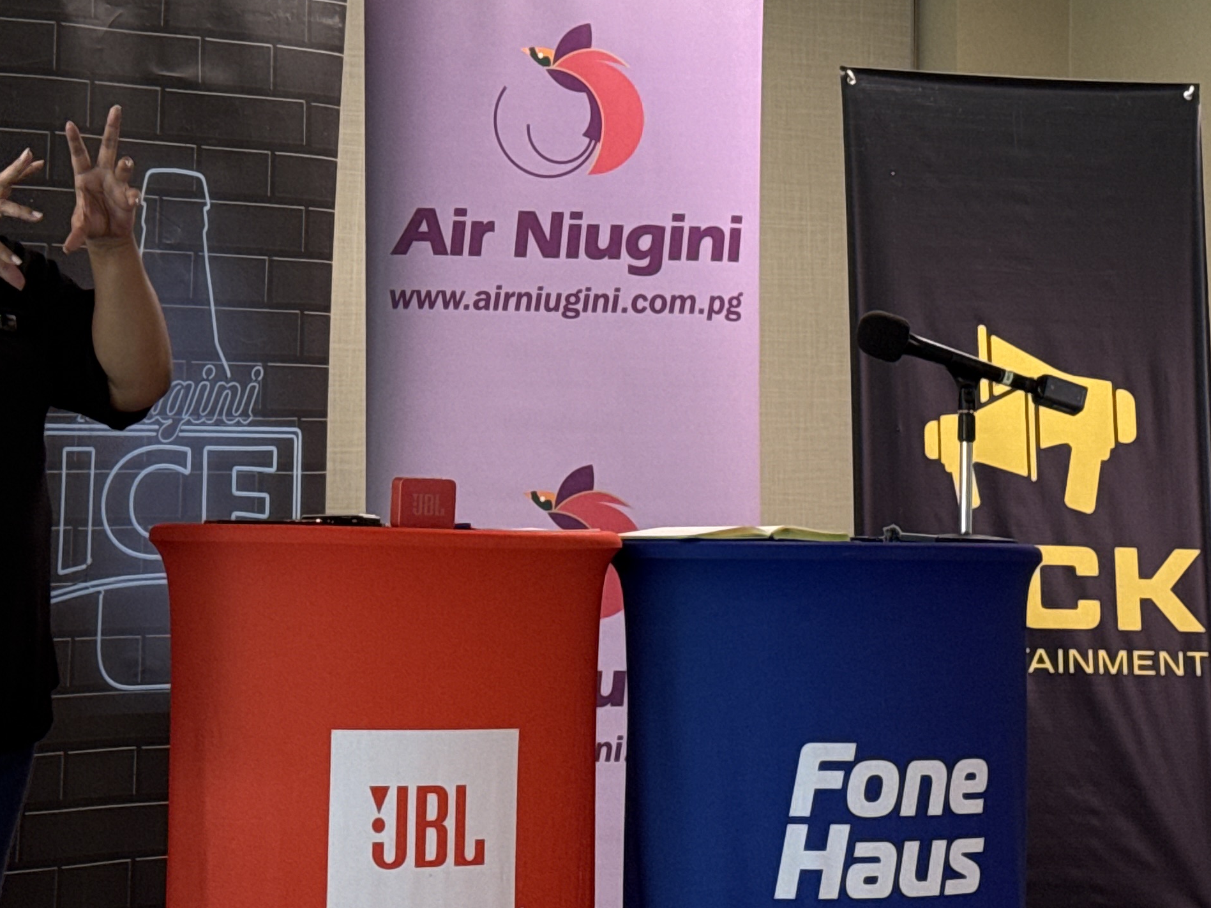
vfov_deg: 14.4
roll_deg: -0.8
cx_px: 410
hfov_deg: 19.2
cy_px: 192
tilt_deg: +3.4
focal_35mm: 102
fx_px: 3569
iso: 160
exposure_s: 1/50
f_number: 1.78
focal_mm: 6.76
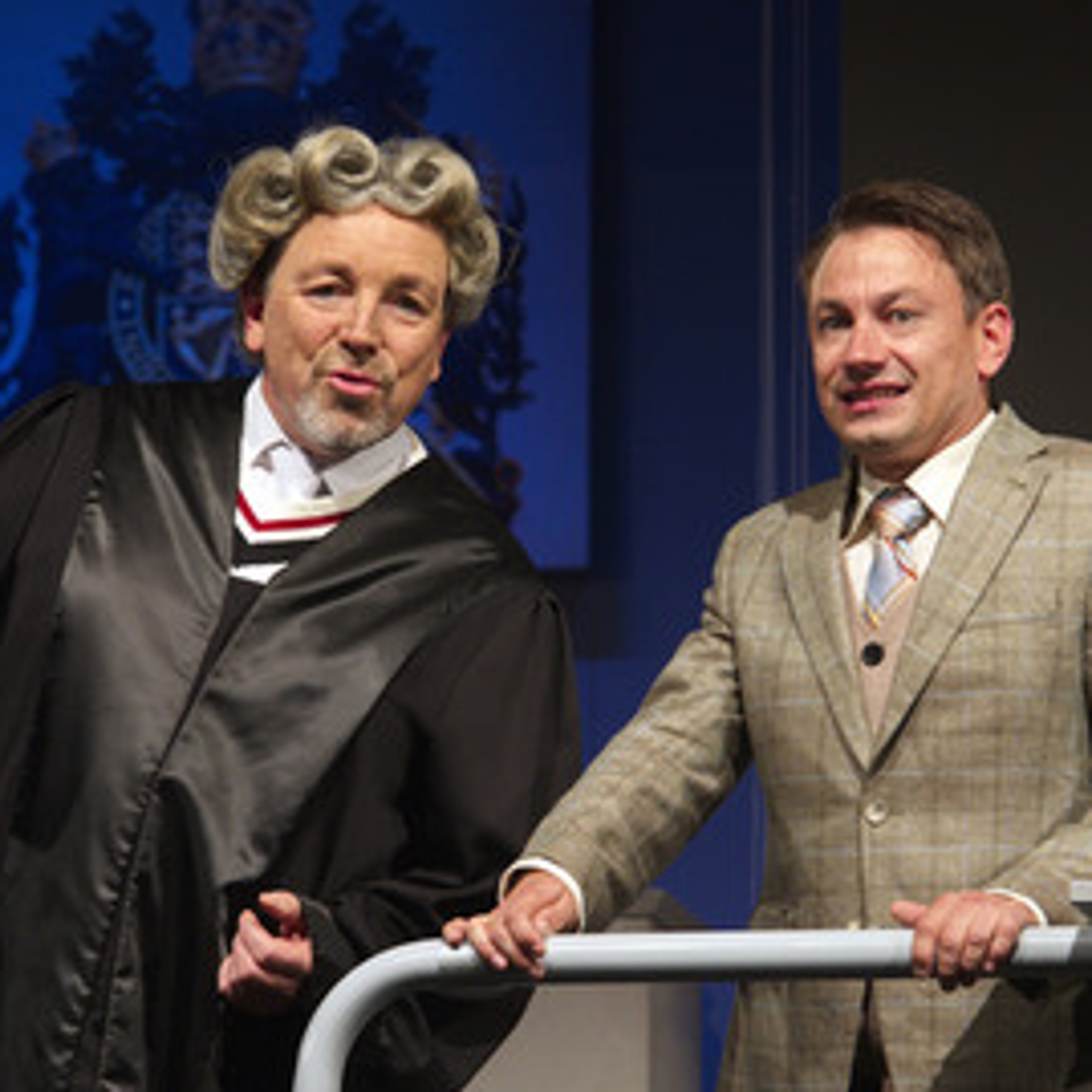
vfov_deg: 10.2
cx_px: 501
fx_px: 6103
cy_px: 605
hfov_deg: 10.2
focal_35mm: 171
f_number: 6.3
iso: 1600
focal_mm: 120
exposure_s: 1/125
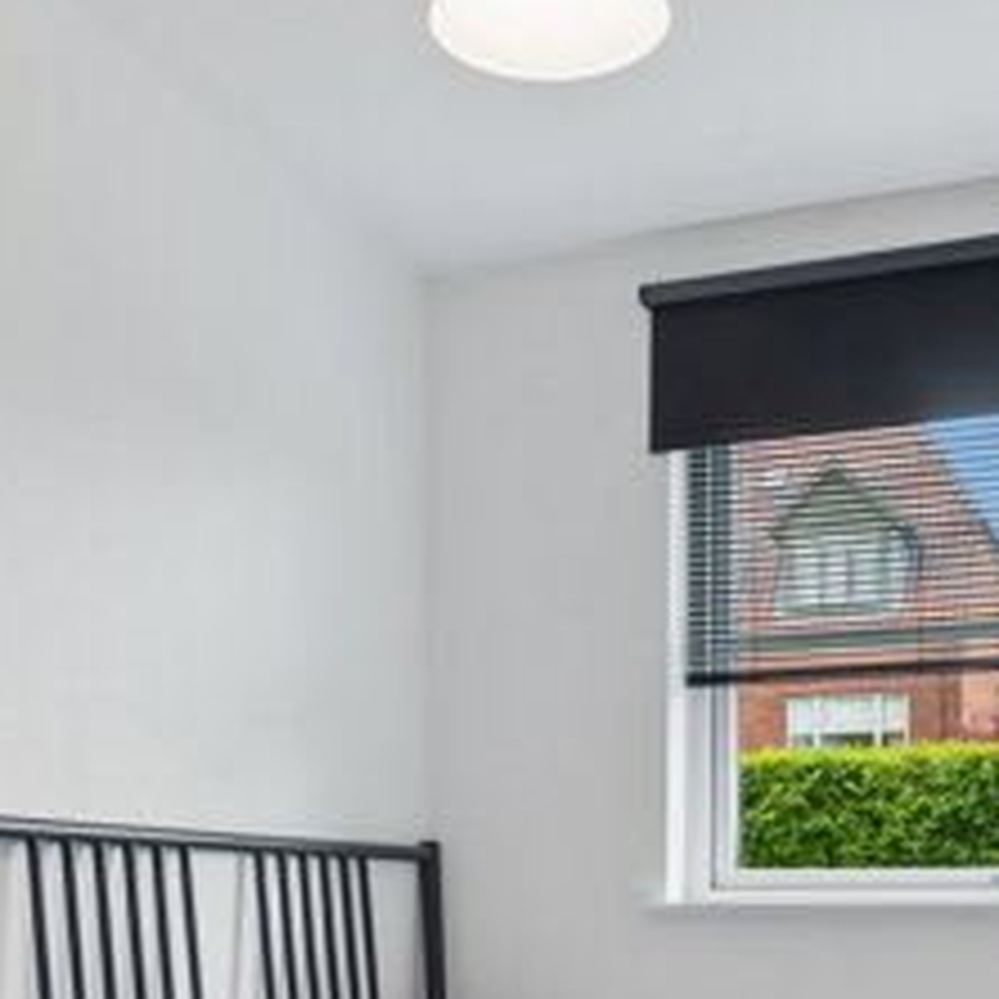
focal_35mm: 55
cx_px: 486
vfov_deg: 29.6
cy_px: 929
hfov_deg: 31.1
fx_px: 1796
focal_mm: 18
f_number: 10
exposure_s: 1/1.67
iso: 200
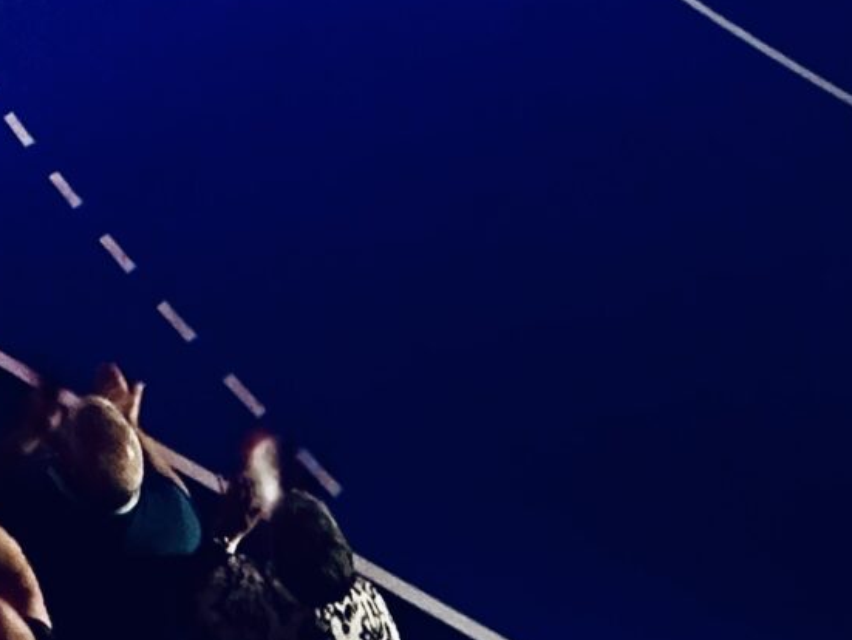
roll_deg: +4.8
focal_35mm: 65
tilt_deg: -25.5
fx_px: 1601
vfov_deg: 16.2
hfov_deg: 23.8
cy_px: -710
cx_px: -417
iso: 1250
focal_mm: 2.22
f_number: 2.2
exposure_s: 1/38
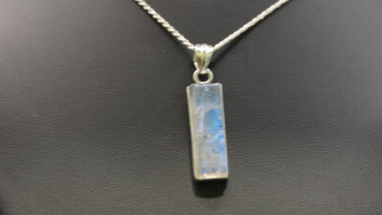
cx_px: 191
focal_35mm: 88
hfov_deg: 24.3
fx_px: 886
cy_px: 94
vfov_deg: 13.8
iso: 800
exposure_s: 1/6
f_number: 5.6
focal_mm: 55
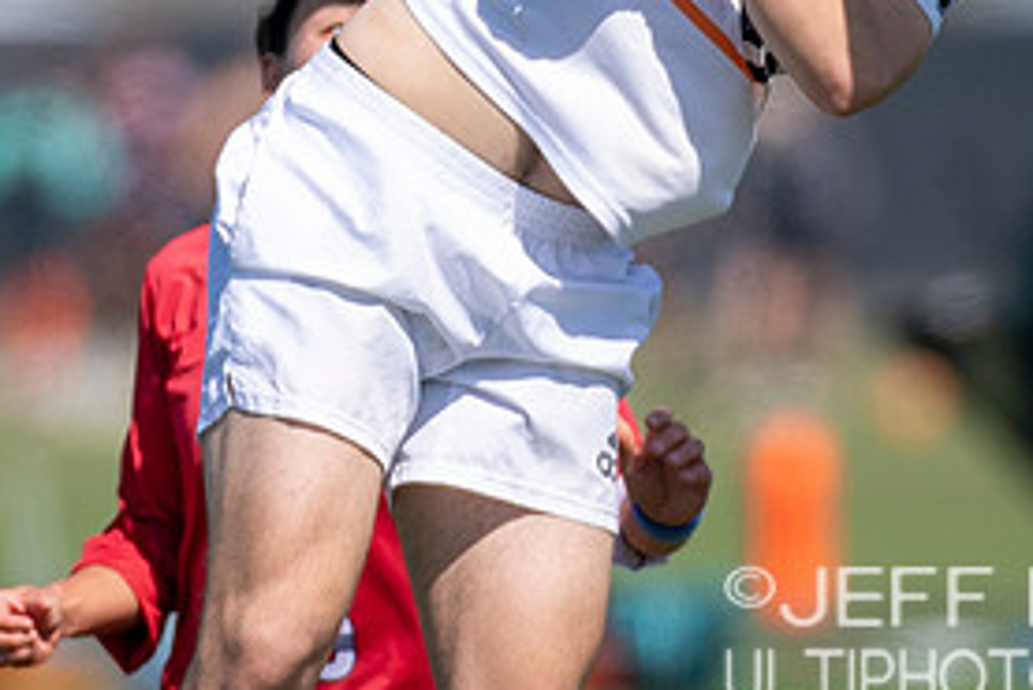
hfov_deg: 1.3
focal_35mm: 1606
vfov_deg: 0.9
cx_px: 385
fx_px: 46105
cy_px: 187
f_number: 3.2
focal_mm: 300
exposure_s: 1/2500
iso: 125
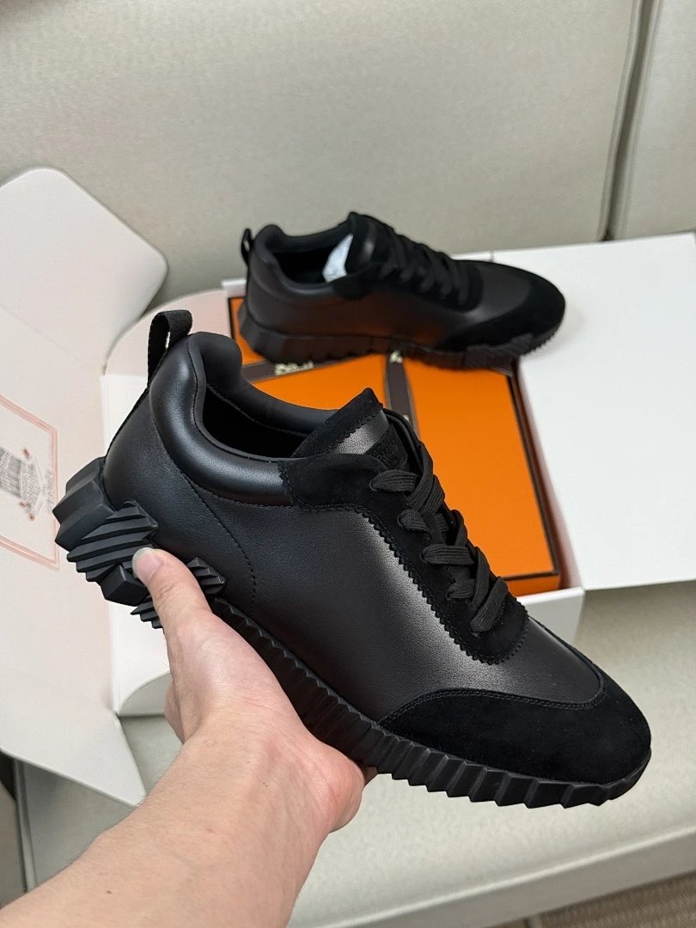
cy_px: 464
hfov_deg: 30.3
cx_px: 348
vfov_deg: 39.7
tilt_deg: -55.5
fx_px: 1287
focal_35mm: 48
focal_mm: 6.76
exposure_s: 1/100
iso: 100
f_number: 1.78
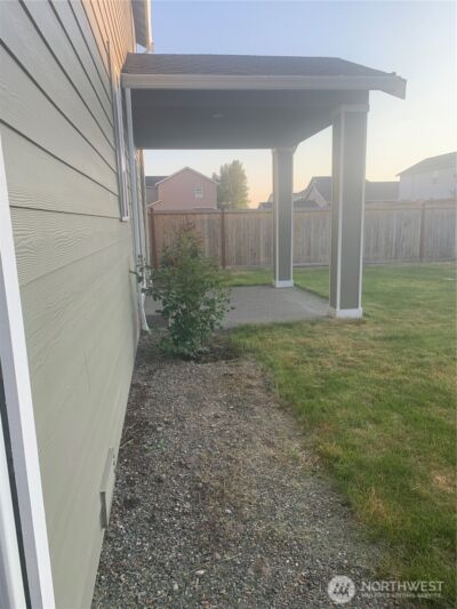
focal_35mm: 26
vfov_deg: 67.3
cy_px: 304
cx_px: 228
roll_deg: +1.7
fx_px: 457
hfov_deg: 53.1
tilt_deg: -10.4
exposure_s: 1/344
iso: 25
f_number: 1.8
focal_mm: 4.25
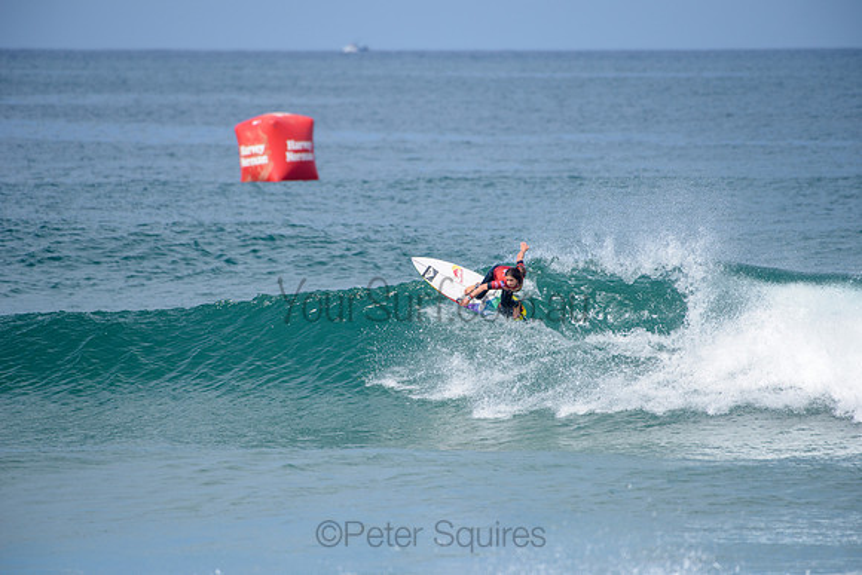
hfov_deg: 4.1
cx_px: 431
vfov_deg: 2.8
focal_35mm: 500
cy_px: 288
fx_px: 11974
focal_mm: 500
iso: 250
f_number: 6.3
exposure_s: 1/2500
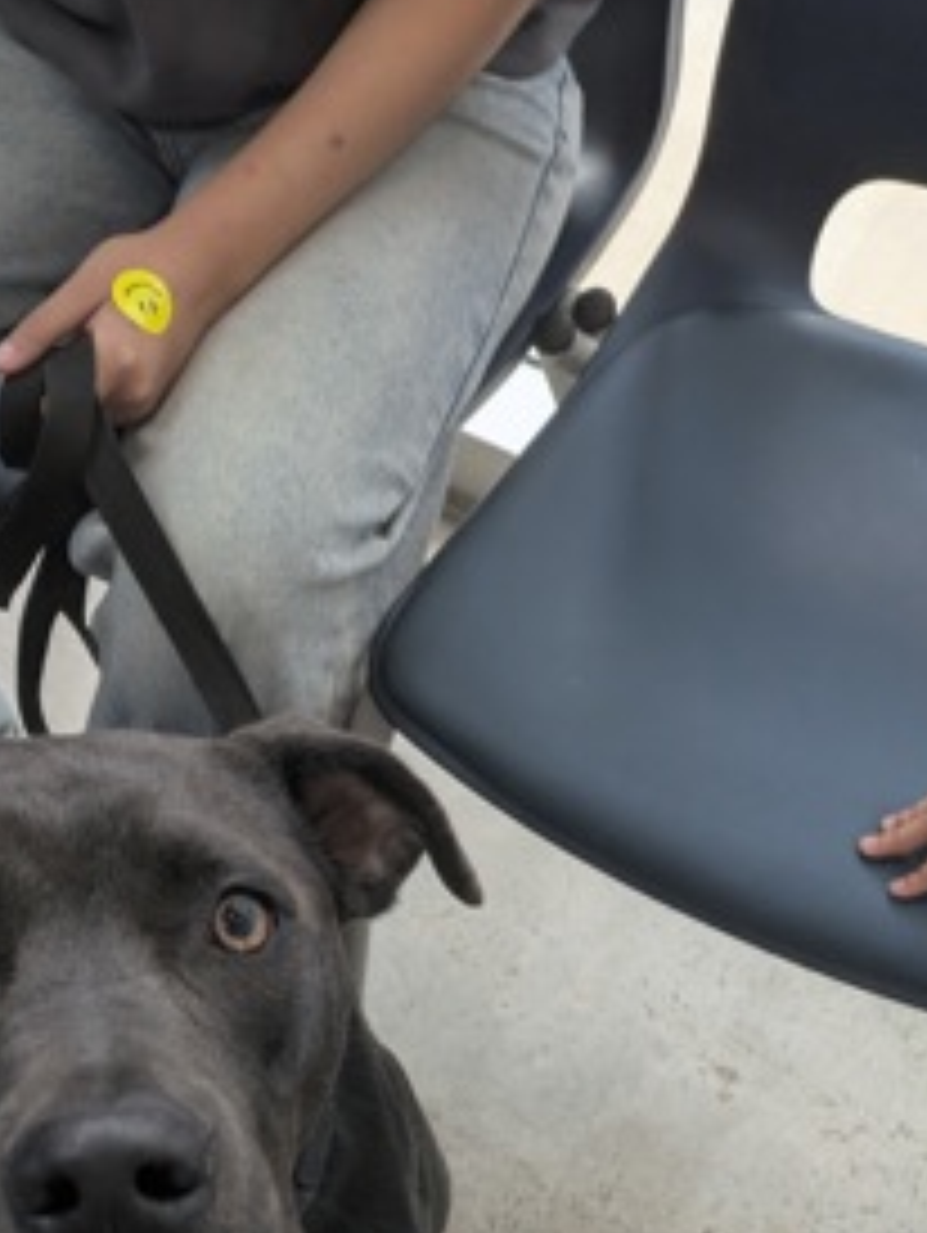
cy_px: 1114
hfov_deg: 28.4
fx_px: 1818
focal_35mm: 51
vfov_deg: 35.2
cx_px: 310
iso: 79
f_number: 1.89
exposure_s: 1/120
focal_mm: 5.43
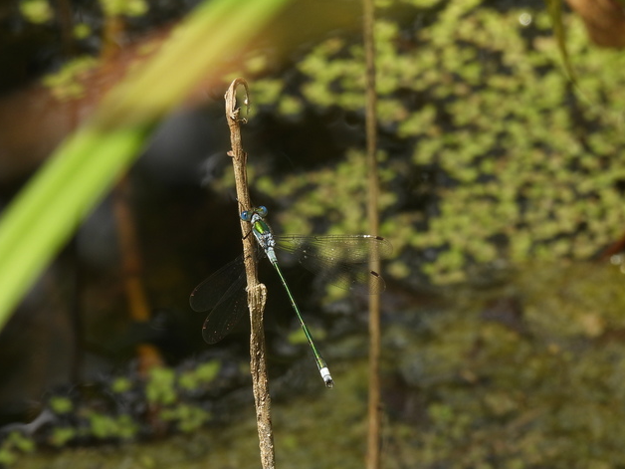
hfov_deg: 3.2
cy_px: 260
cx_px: 284
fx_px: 11032
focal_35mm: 611
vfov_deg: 2.4
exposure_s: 1/200
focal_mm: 80.3
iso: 100
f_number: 5.6
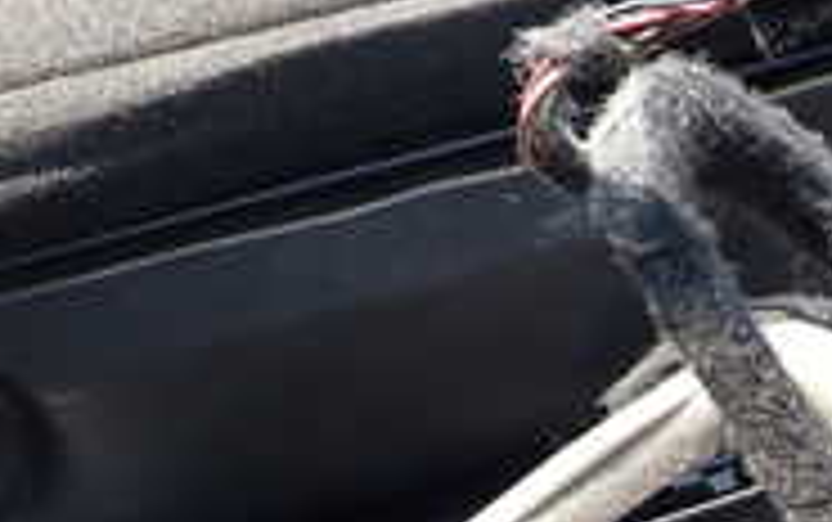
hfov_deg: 17.9
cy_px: 783
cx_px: 1273
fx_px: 2338
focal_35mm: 103
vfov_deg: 12.1
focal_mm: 5.4
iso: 100
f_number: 3.2
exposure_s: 1/125
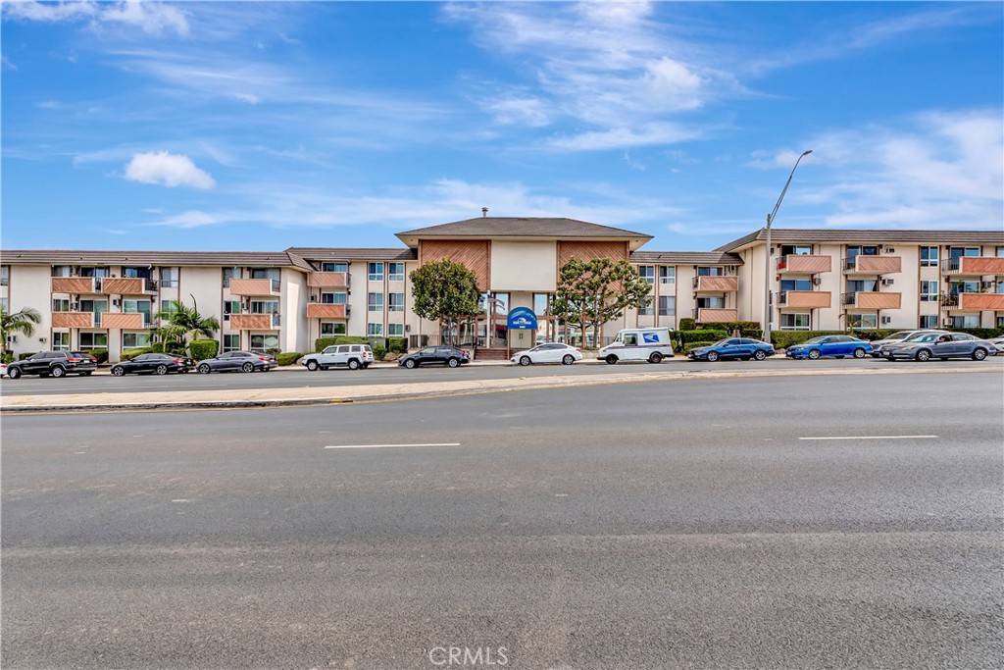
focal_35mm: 15
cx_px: 502
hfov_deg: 100.4
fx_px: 418
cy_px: 335
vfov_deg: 77.3
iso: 100
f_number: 5.6
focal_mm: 10
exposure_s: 1/640
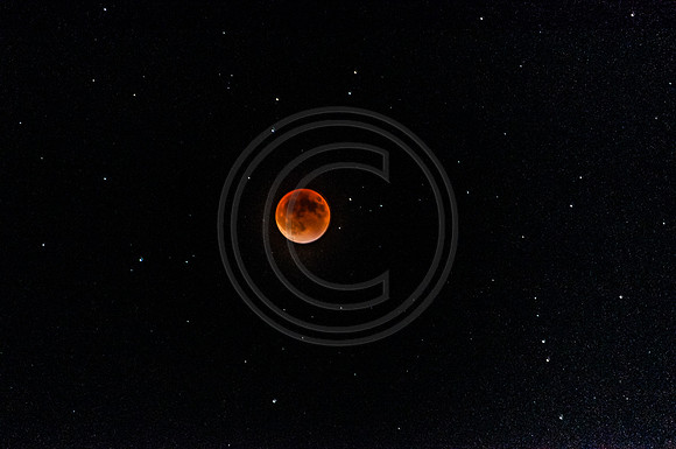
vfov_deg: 4.6
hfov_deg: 6.9
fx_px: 5625
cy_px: 224
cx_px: 338
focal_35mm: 300
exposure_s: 2.5
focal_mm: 200
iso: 1000
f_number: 5.6
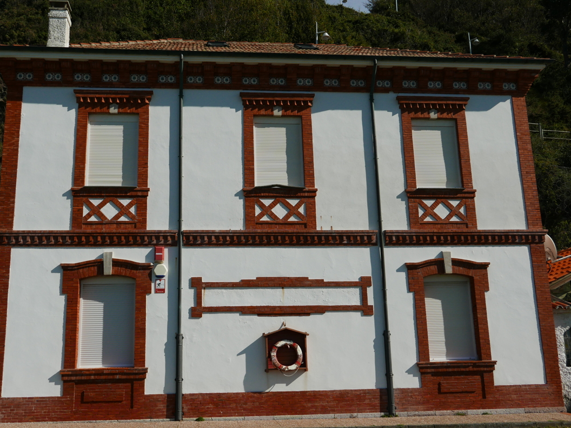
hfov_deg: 51.2
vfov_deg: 39.7
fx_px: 594
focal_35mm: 36
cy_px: 213
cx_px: 251
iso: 200
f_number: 5.6
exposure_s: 1/2000
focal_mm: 14.9
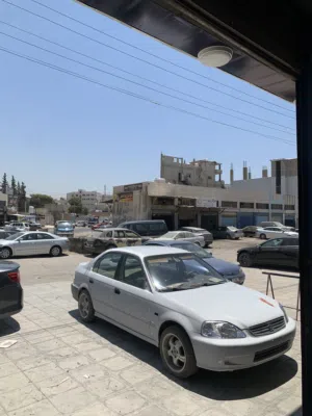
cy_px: 208
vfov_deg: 67.3
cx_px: 156
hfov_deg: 53.1
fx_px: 312
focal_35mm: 26
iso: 25
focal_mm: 4.25
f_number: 1.8
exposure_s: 1/3289
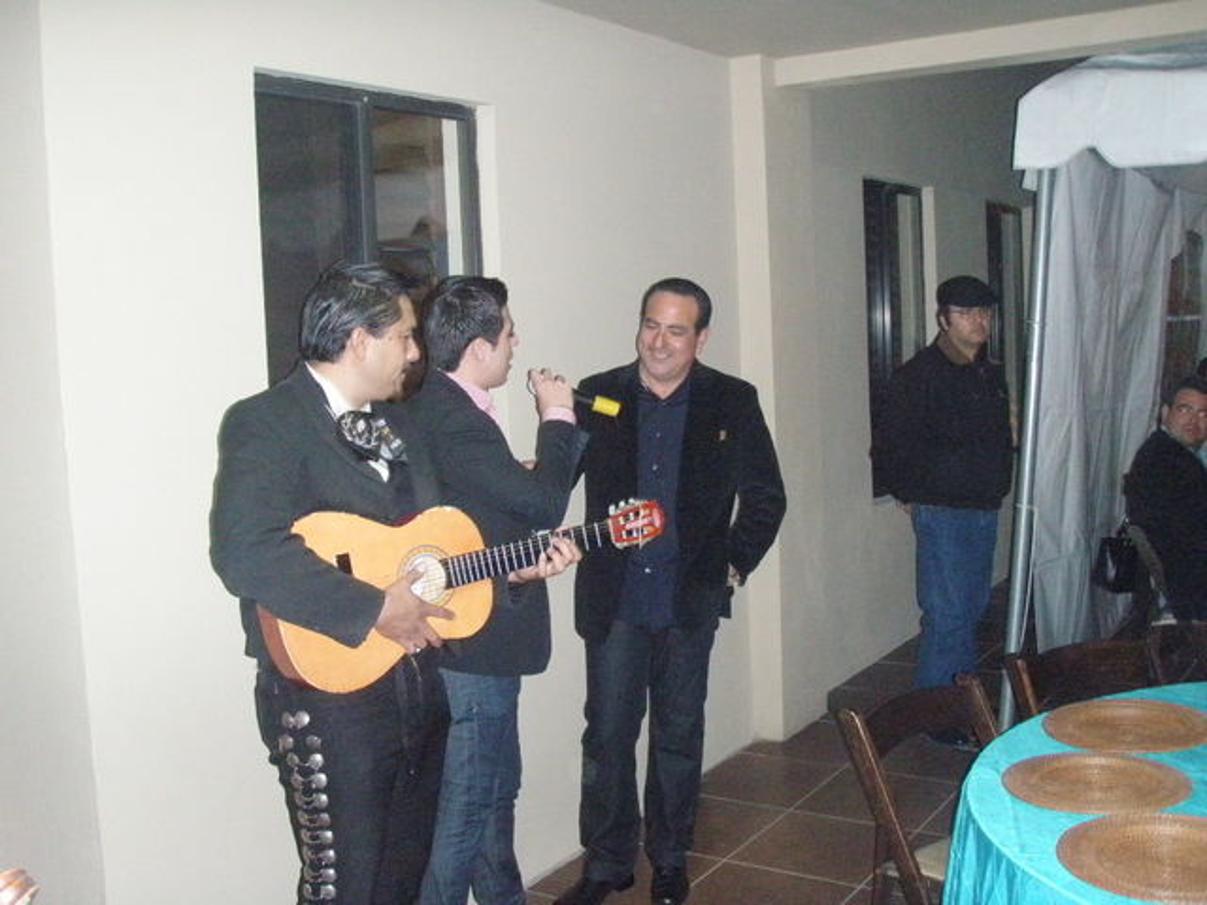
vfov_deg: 37.7
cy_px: 452
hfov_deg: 49.0
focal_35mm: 38
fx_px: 1325
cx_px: 604
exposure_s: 1/30
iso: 800
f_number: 3.5
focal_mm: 6.7
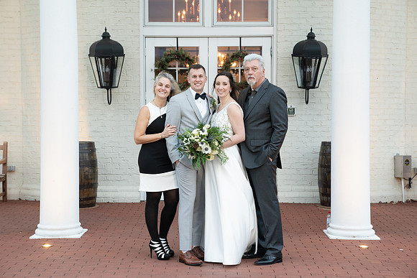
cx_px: 204
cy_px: 136
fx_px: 835
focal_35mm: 72
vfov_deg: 18.9
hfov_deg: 28.0
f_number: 4
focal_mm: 70
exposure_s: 1/100
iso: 2000
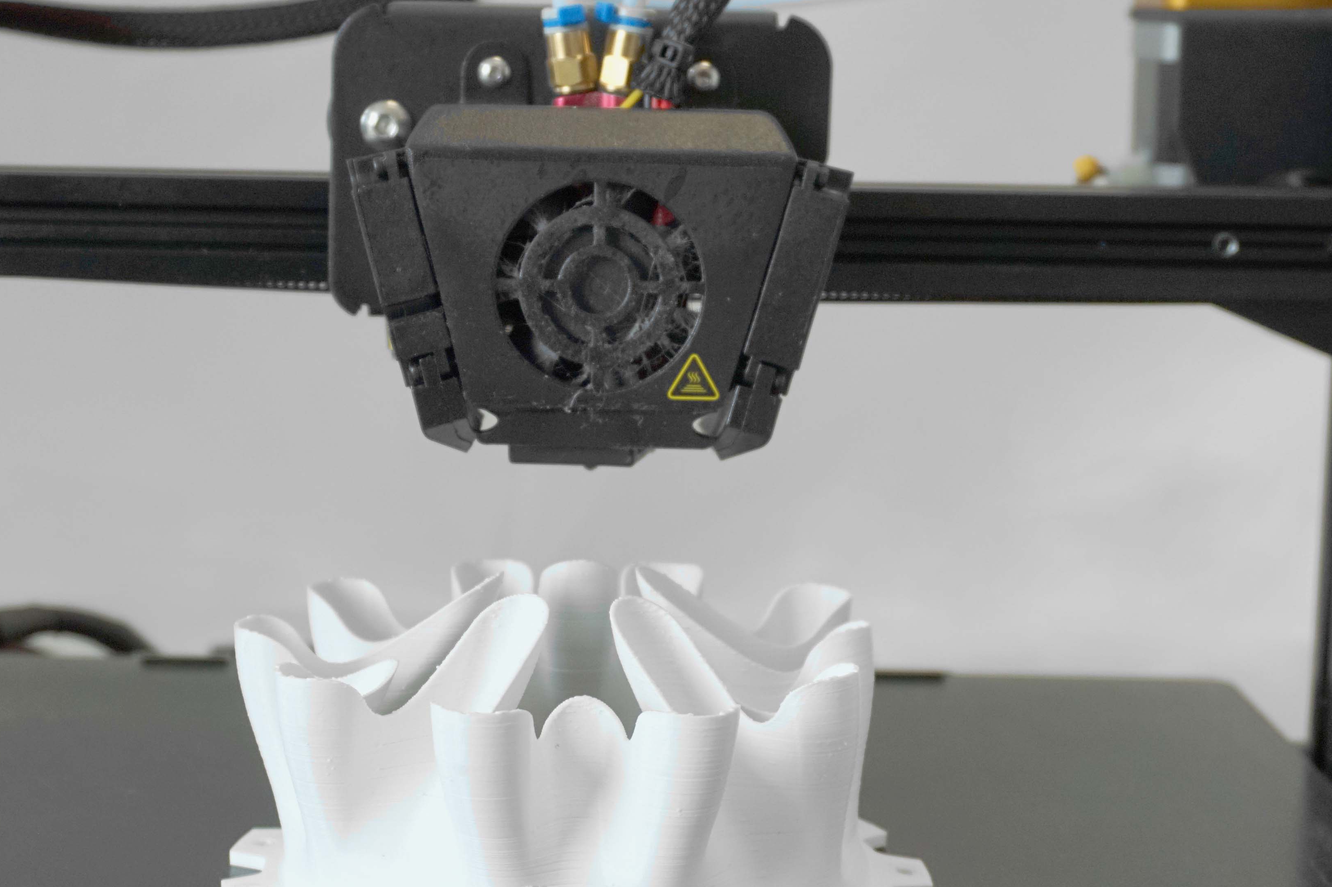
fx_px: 2694
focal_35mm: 73
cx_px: 540
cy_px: 466
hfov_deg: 27.7
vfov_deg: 18.7
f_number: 4.5
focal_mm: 29
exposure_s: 1/160
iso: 200
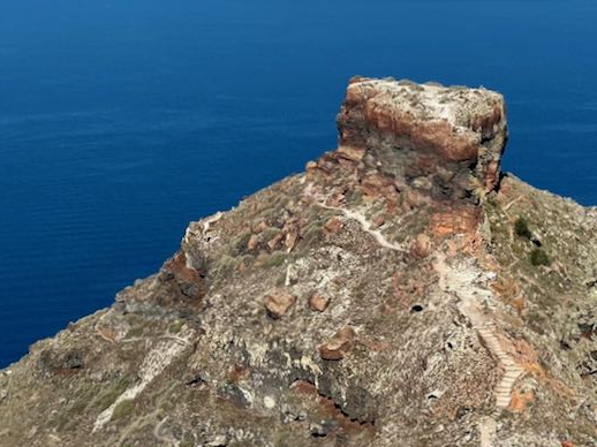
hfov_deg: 21.9
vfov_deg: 16.4
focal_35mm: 89
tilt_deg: -8.4
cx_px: 392
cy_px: 66
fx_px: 1534
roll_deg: +0.9
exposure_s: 1/4785
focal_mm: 6.86
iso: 64
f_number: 1.78
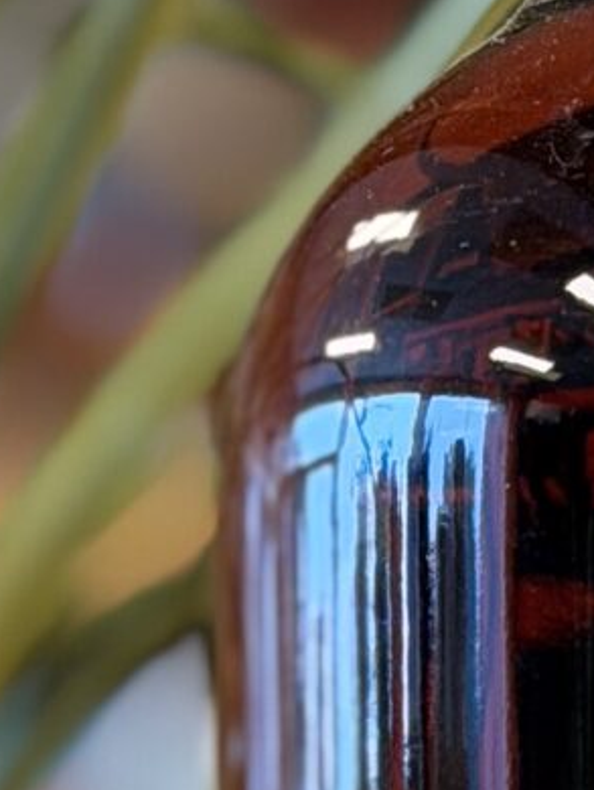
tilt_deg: +3.3
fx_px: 7199
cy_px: 1351
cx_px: 1107
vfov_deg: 6.2
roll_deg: +0.8
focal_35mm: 315
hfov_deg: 4.7
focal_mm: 6.76
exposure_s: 1/50
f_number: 1.78
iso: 125
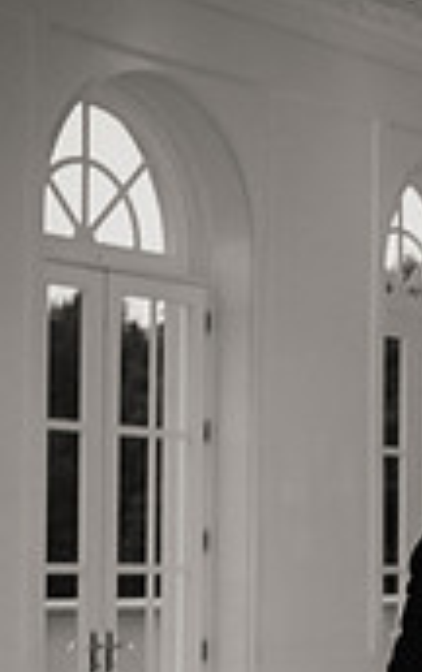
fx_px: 2641
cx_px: 840
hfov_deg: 8.6
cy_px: 508
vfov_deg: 14.4
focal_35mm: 144
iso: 1600
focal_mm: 40
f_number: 2.8
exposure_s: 1/125
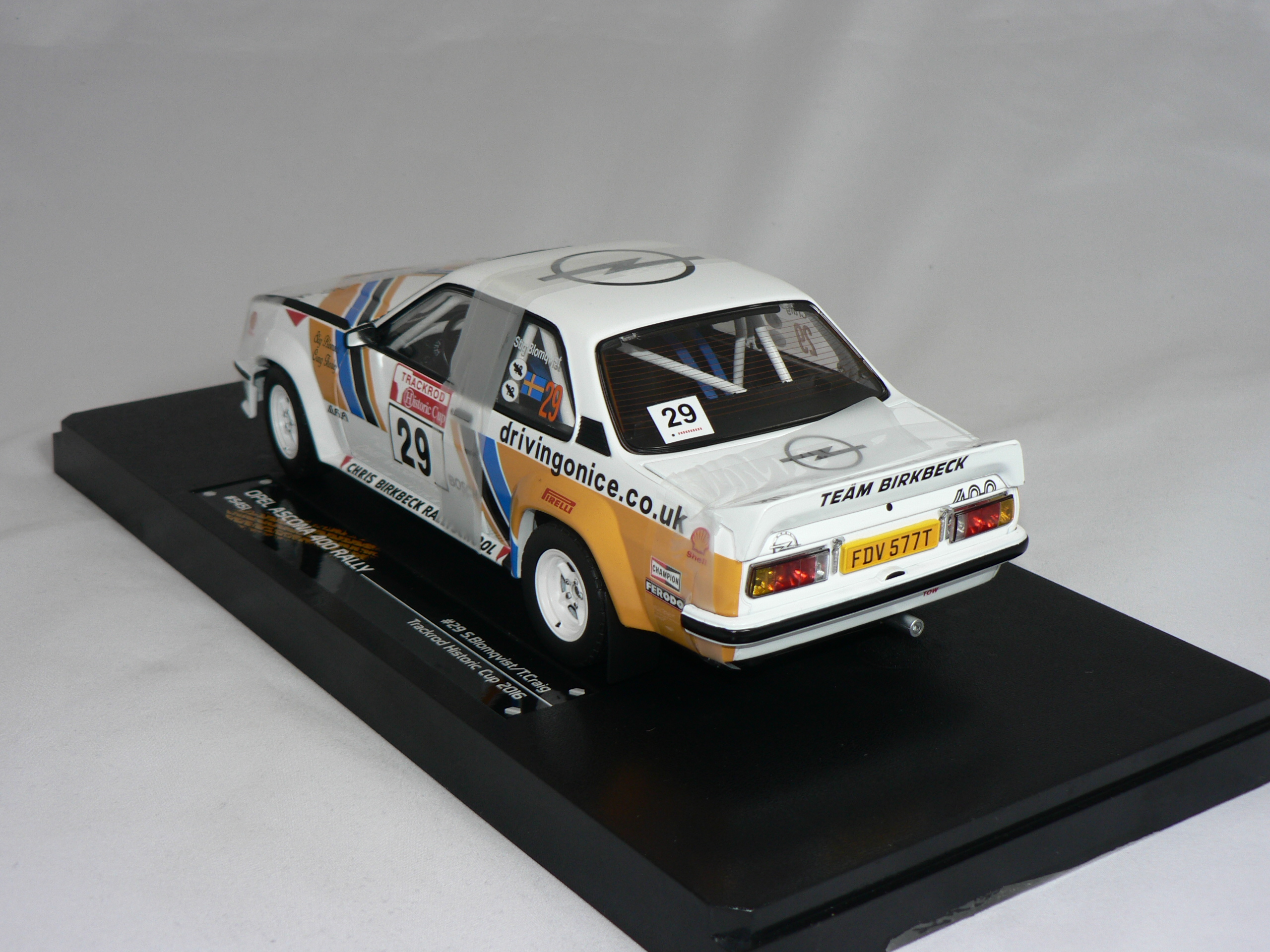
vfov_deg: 28.0
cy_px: 476
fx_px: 1908
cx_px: 635
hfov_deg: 36.8
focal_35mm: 52
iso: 80
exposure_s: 1/60
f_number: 2.8
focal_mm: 8.7
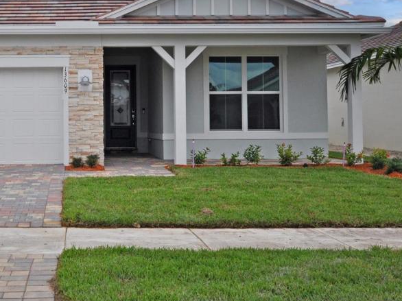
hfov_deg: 38.3
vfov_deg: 30.1
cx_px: 86
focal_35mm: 48
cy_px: 108
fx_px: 557
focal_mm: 18
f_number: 10
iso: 200
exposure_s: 1/400
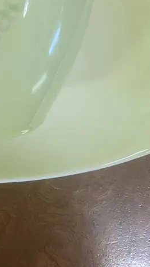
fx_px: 474
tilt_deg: -78.7
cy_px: 43
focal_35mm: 67
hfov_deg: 17.4
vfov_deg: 30.5
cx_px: -15
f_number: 1.8
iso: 160
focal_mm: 3.99
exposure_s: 1/50
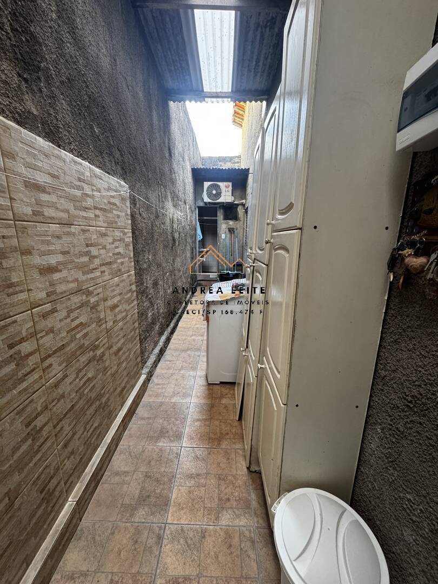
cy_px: 292
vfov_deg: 102.1
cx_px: 219
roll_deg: -1.1
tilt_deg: -12.7
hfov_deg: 85.7
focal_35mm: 14
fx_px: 236
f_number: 2.2
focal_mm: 2.22
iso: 320
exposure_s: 1/99
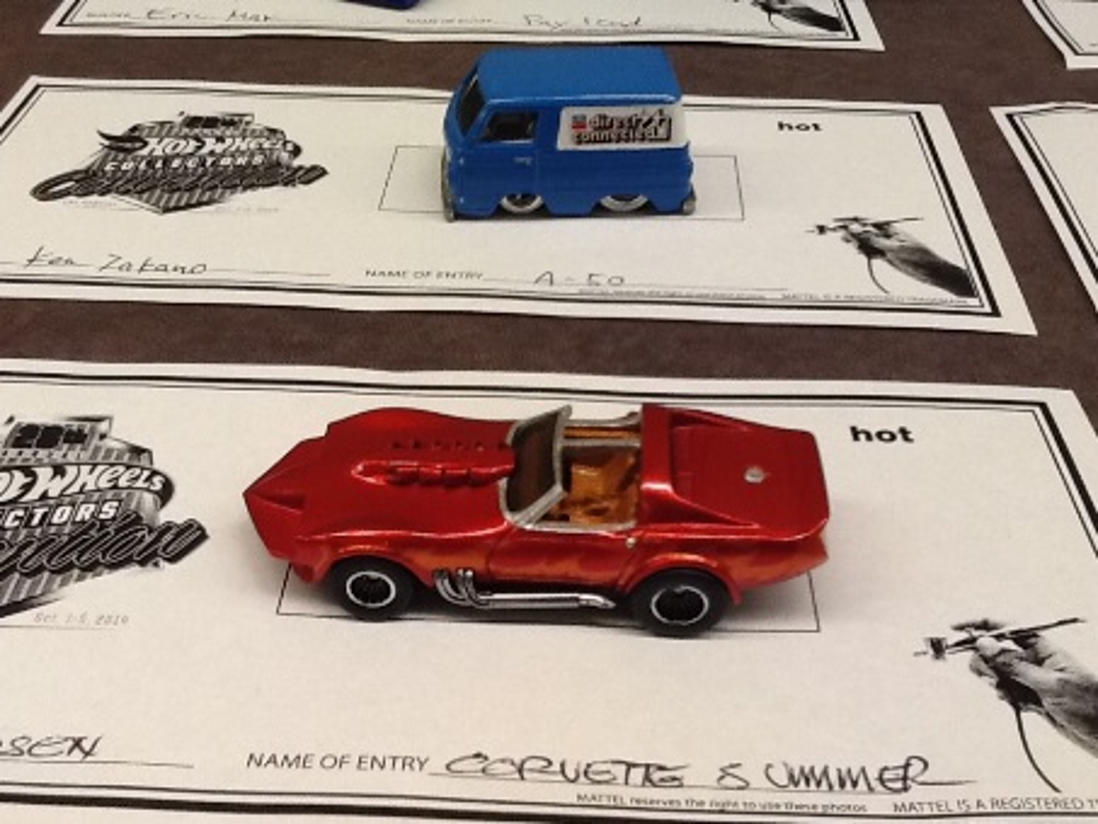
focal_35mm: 44
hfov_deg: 42.9
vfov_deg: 32.9
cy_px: 412
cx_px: 549
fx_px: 1396
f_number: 2.4
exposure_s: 1/30
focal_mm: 2.03
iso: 100
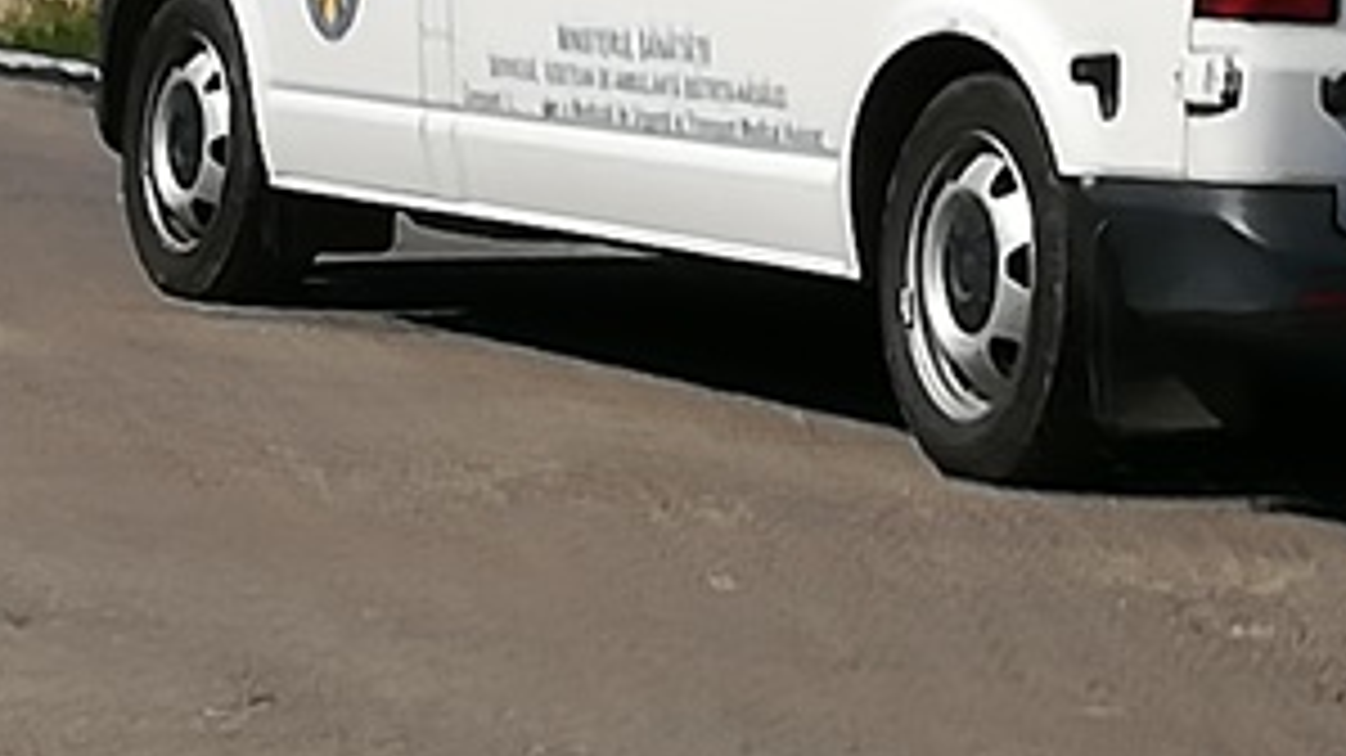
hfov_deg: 9.4
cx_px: 1486
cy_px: -428
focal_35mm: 227
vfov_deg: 5.3
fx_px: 8100
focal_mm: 3.83
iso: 50
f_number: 2.2
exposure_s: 1/1818
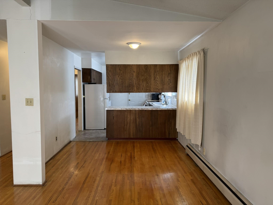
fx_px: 189
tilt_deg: -4.4
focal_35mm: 24
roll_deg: +1.2
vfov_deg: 56.8
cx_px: 136
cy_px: 102
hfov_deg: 71.6
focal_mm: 6.76
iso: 125
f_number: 1.78
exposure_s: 1/60
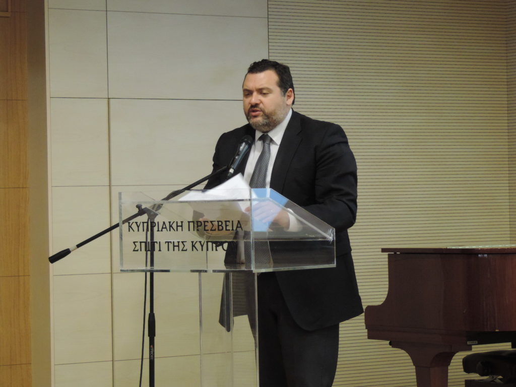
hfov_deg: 14.6
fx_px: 2012
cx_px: 258
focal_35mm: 135
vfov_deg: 11.0
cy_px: 194
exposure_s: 1/30
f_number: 4.3
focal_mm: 24
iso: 800
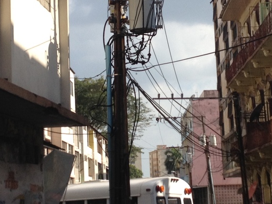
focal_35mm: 110
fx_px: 865
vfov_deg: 13.5
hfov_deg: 17.9
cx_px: 170
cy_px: 89
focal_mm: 4.28
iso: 50
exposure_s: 1/1416
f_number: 2.4
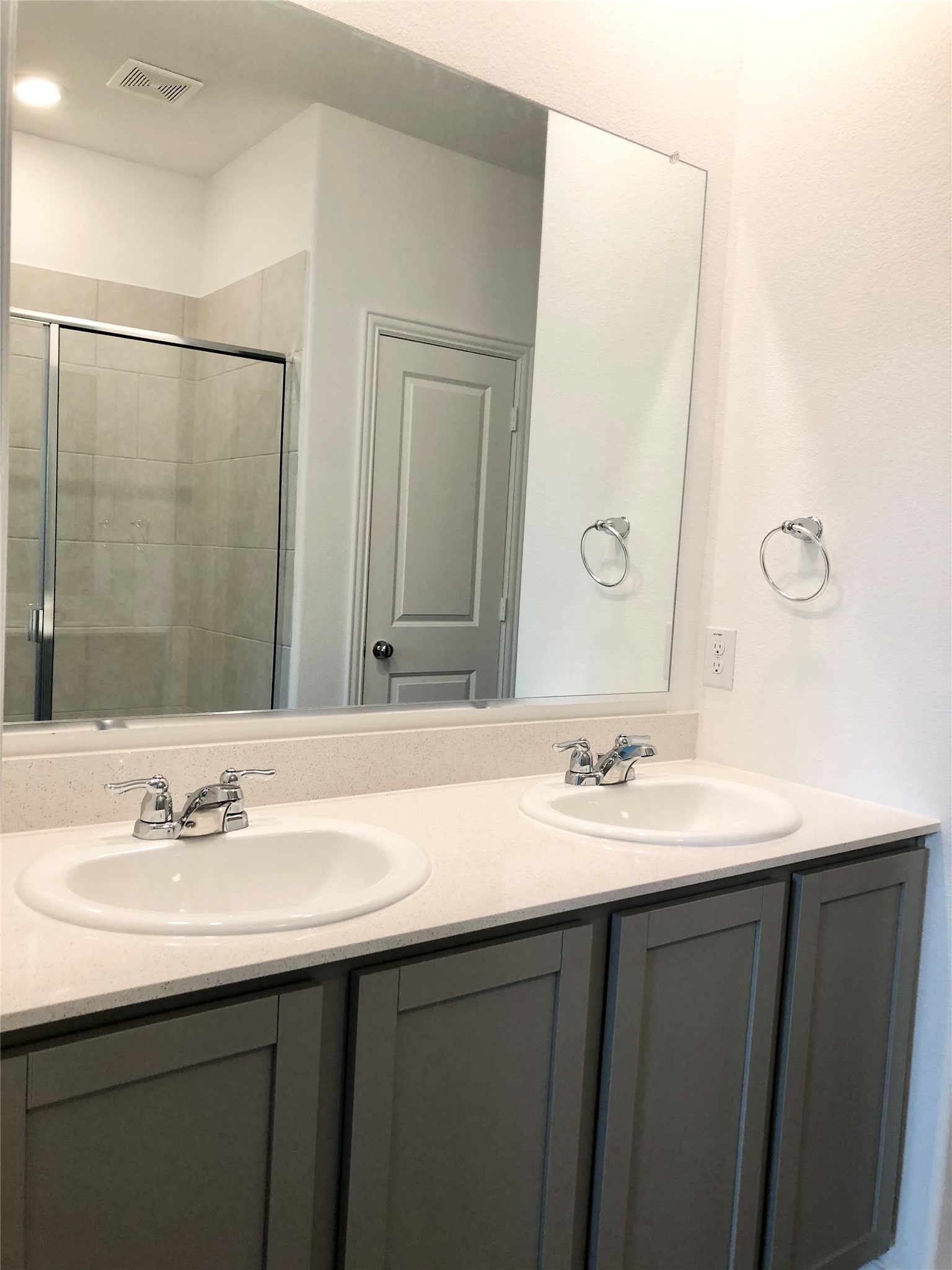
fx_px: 1027
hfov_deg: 49.7
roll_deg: -1.8
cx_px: 476
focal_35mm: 28
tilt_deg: -4.1
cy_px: 635
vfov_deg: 63.4
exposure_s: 1/30
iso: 20
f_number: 1.8
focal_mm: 3.99
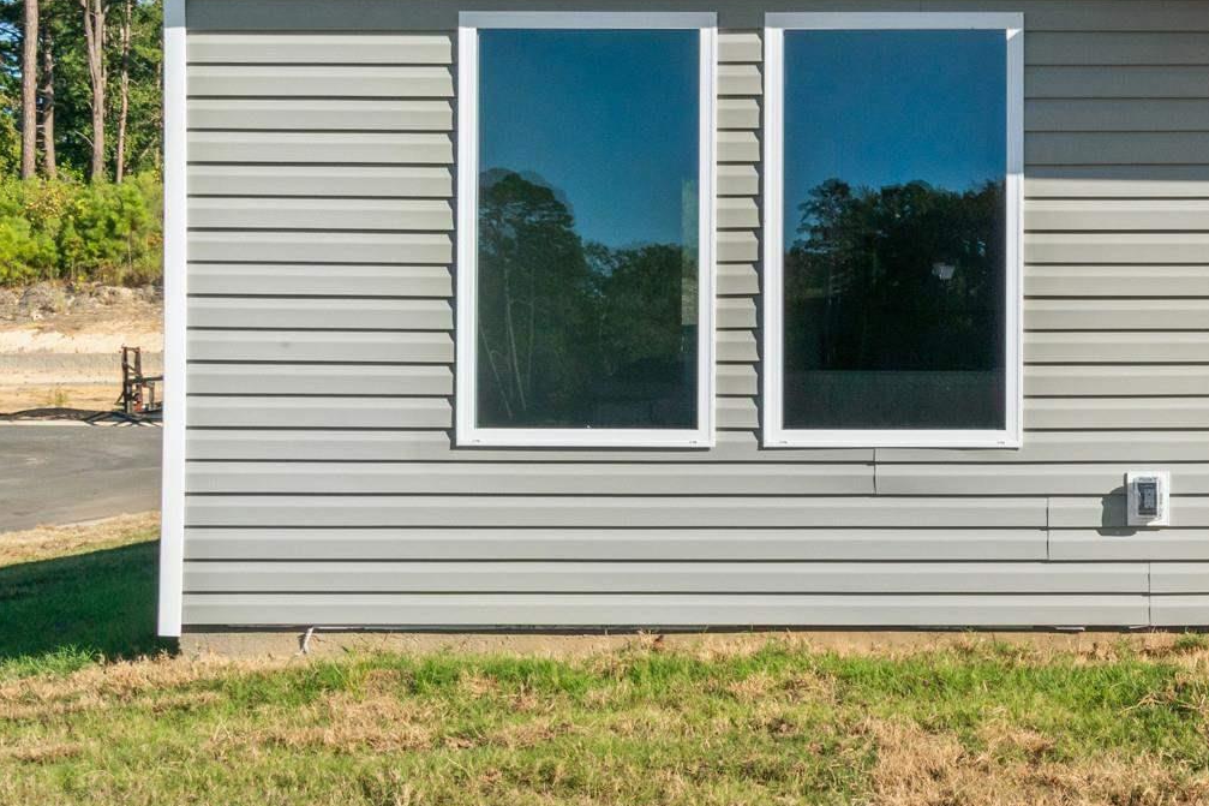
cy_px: 374
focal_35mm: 67
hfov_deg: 26.5
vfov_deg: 20.3
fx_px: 2250
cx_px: 1479
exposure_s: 1/800
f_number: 9
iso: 250
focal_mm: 18
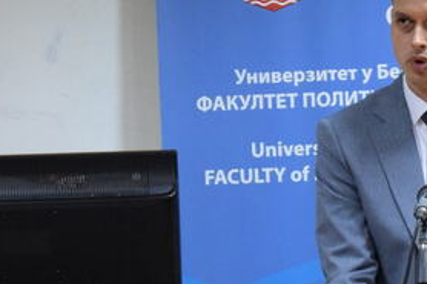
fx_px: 3602
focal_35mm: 304
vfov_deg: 4.5
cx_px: 450
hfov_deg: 6.8
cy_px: 144
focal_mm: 55
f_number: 5.6
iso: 2500
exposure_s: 1/40
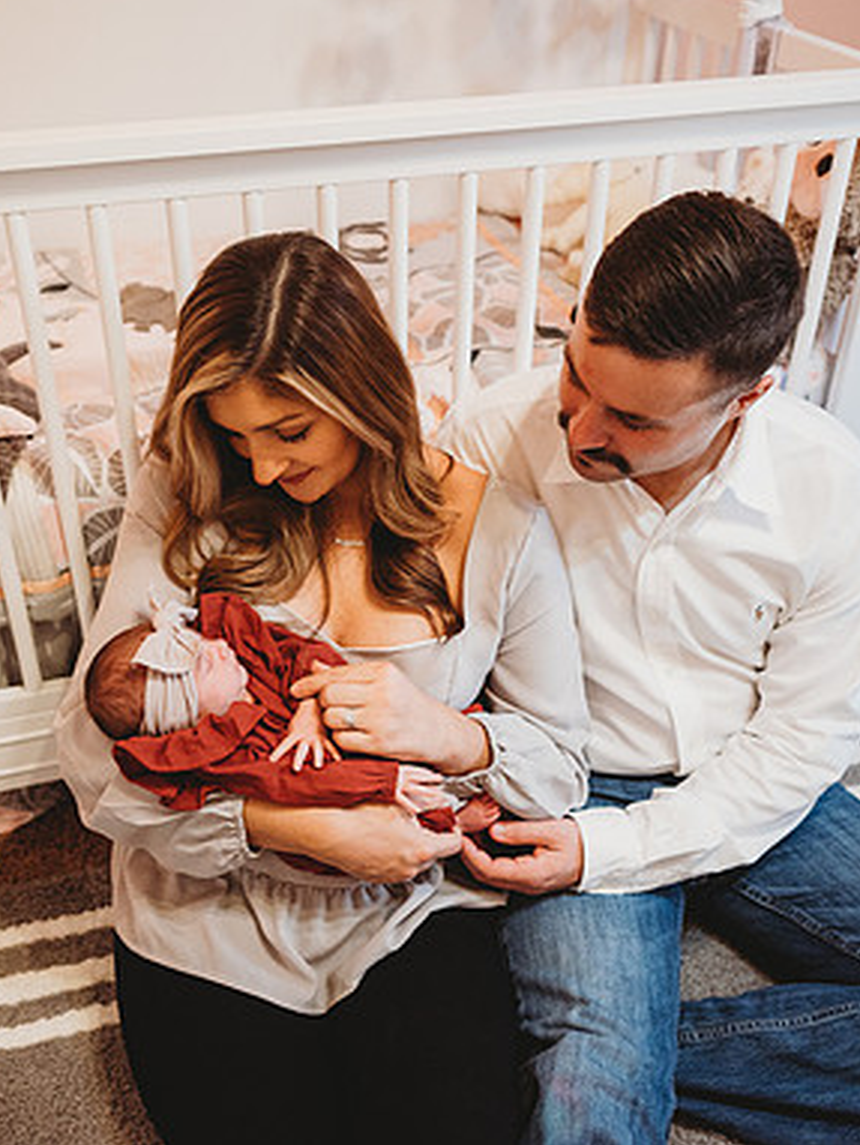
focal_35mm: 35
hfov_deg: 40.7
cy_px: 568
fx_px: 1158
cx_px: 396
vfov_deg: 52.6
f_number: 1.8
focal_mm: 24
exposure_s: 1/160
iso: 1250
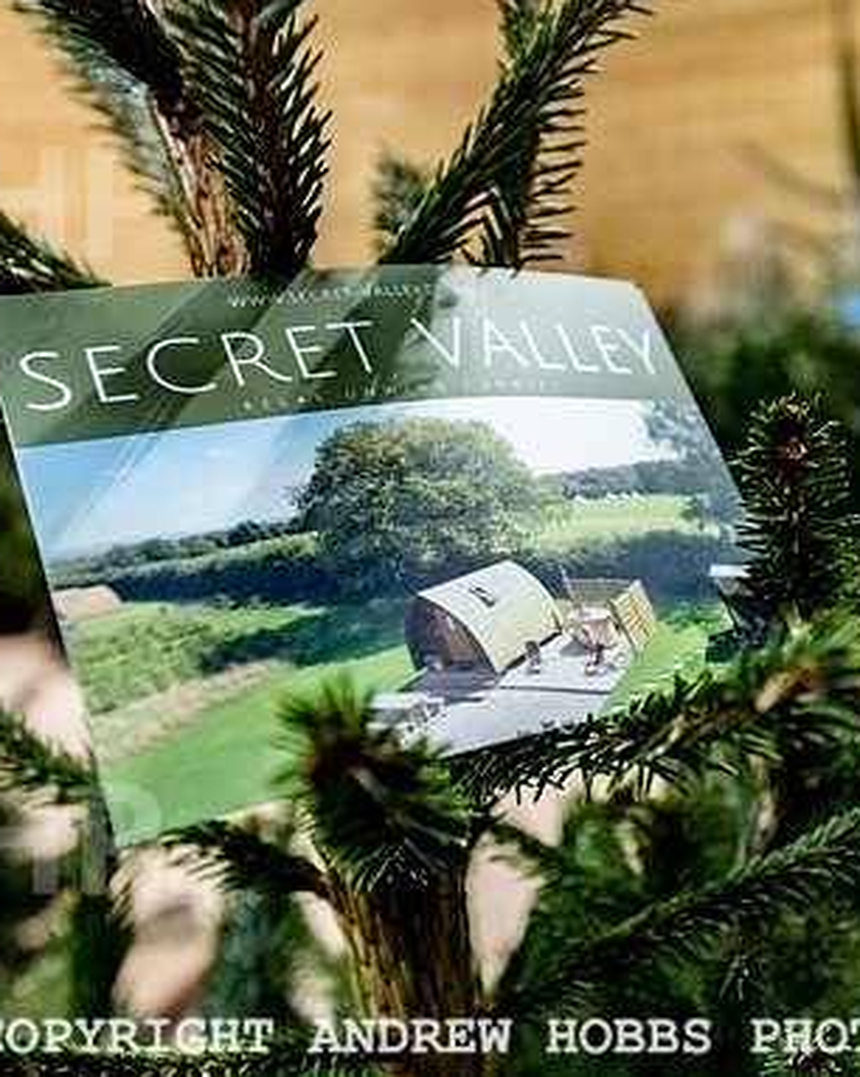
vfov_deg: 49.1
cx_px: 545
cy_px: 536
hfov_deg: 39.8
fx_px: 1178
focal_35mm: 37
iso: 3200
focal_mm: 26
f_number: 5
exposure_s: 1/160
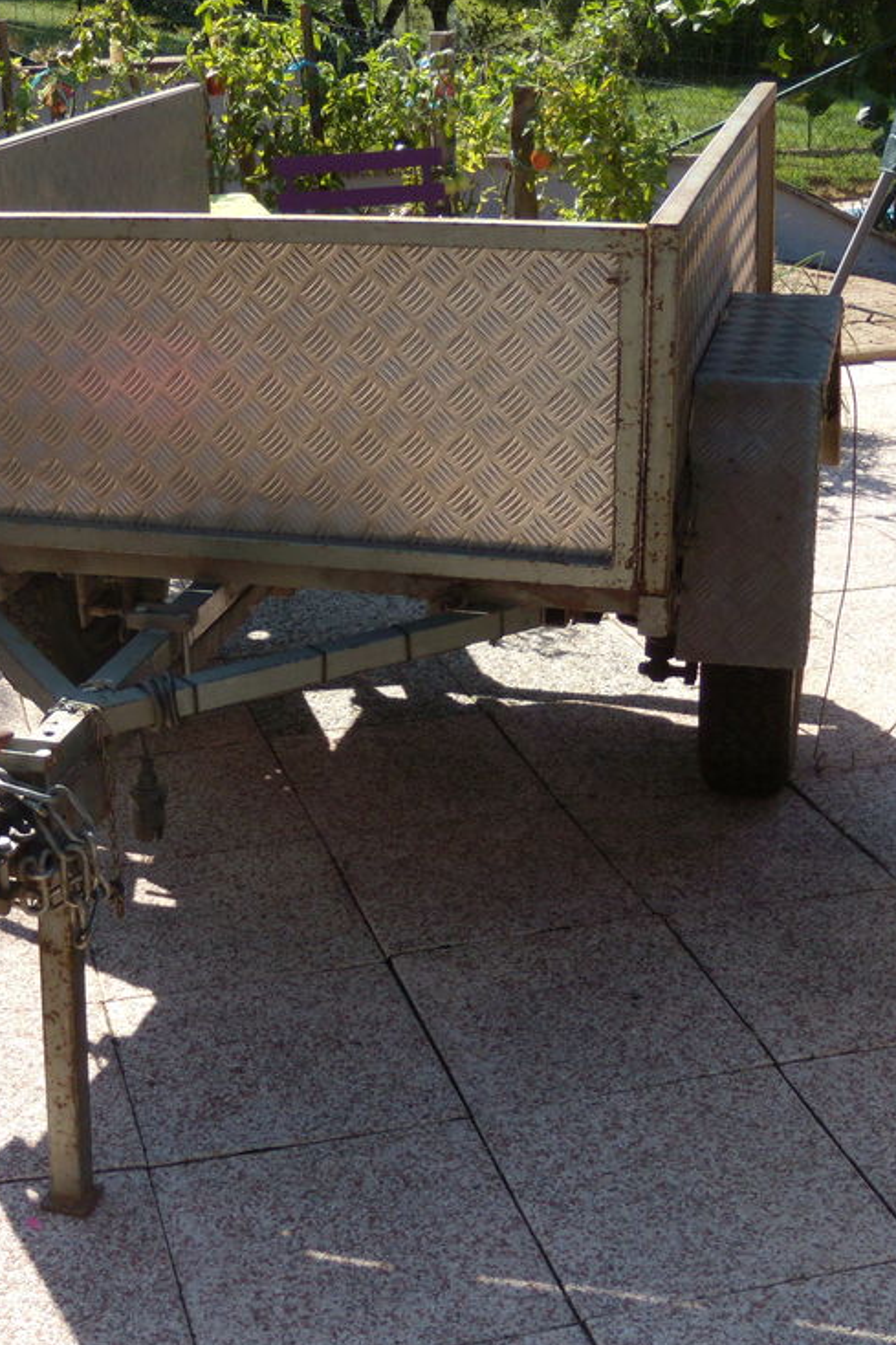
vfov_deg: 38.9
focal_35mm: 51
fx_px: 1905
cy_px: 676
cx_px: 132
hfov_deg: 25.8
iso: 80
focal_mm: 6.4
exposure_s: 1/400
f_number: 3.6
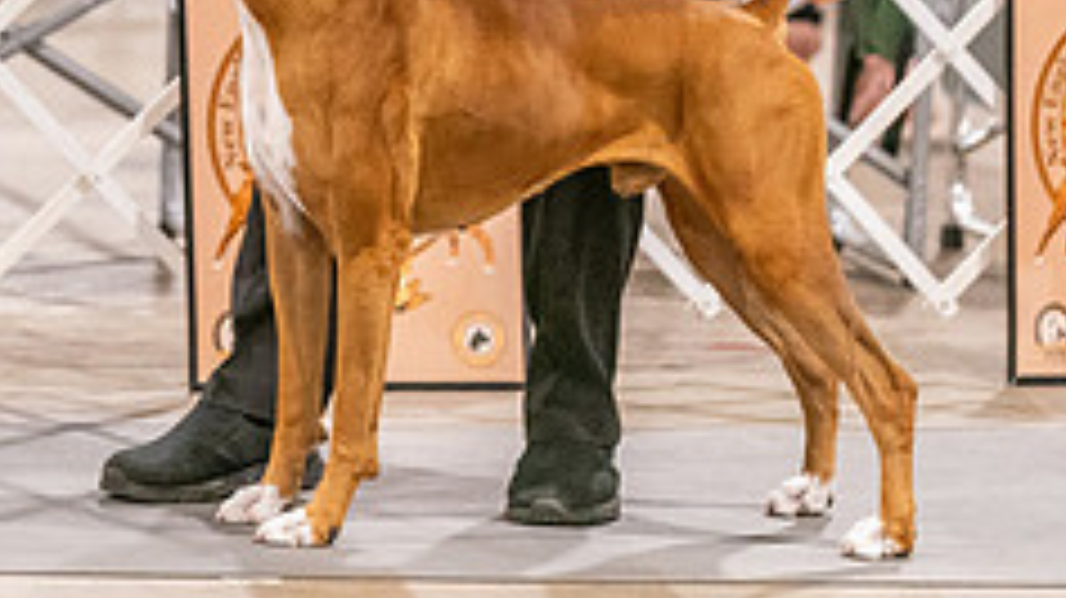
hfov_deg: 5.3
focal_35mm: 405
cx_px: 288
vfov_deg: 3.0
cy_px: -223
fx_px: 11441
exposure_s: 1/250
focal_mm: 158
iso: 6400
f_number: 3.2
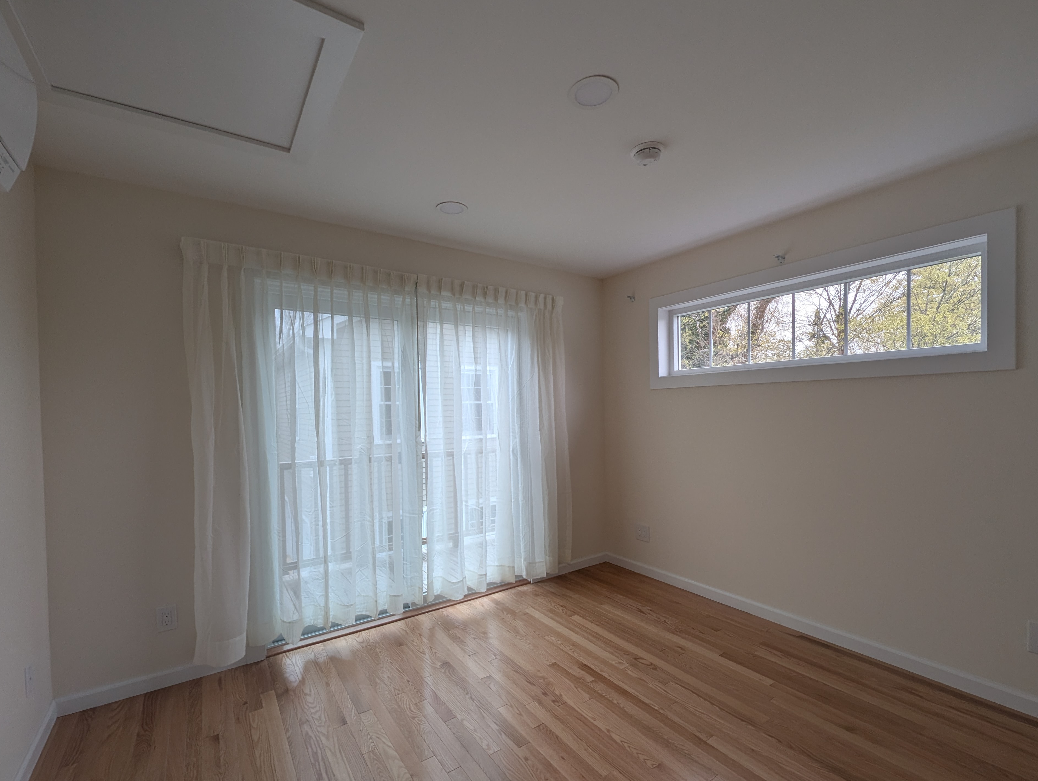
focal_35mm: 14
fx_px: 420
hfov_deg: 102.0
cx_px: 520
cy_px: 418
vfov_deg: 85.7
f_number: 2.2
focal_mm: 1.95
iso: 48
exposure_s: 1/153
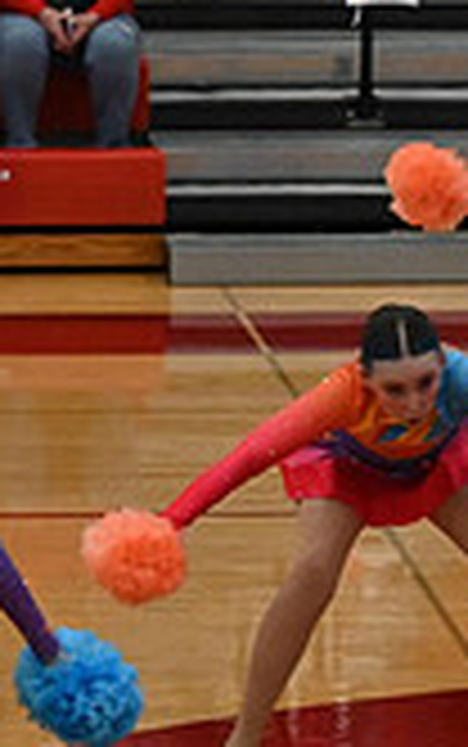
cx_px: 1300
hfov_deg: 3.5
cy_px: 448
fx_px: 7619
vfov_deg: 5.6
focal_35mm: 374
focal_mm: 70
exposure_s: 1/500
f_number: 4
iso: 5000
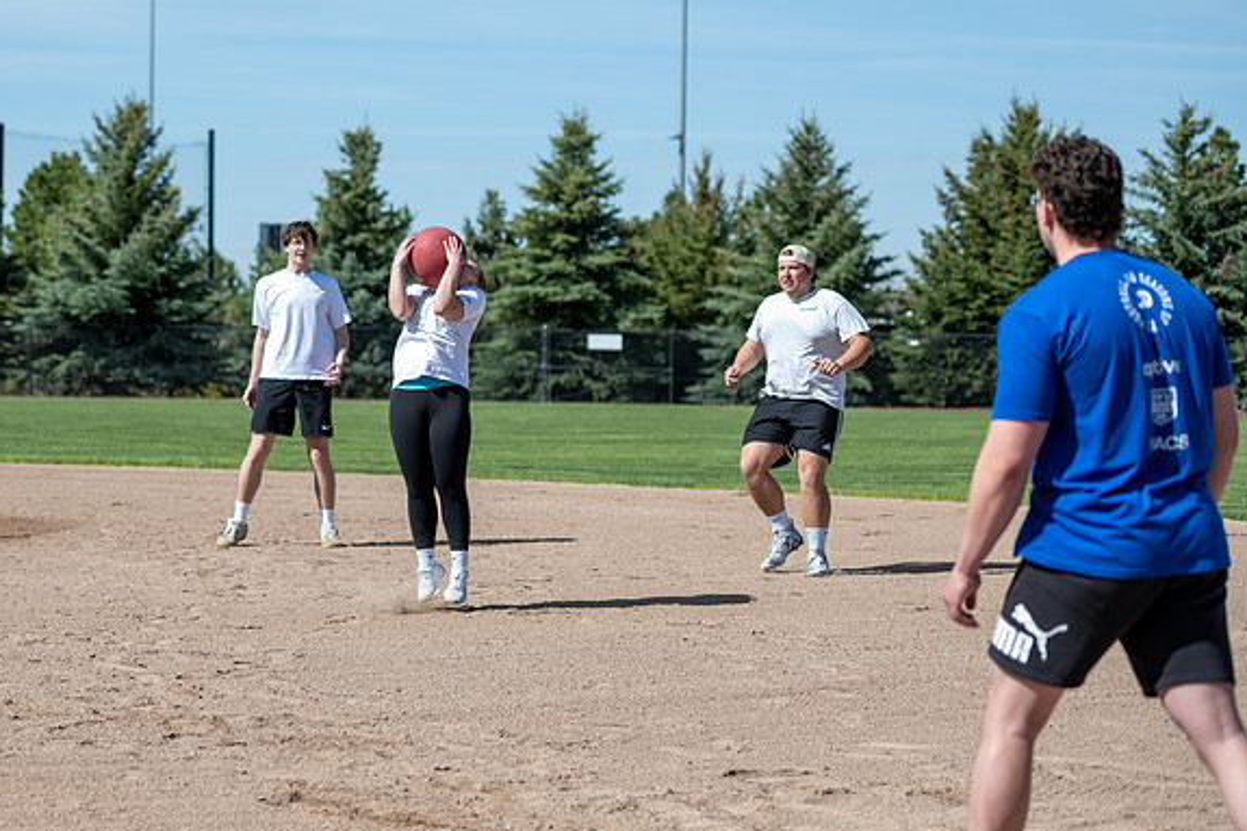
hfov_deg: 21.4
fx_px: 3290
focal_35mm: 95
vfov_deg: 14.4
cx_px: 404
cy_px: 369
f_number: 2.8
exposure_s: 1/1250
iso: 80
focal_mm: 70
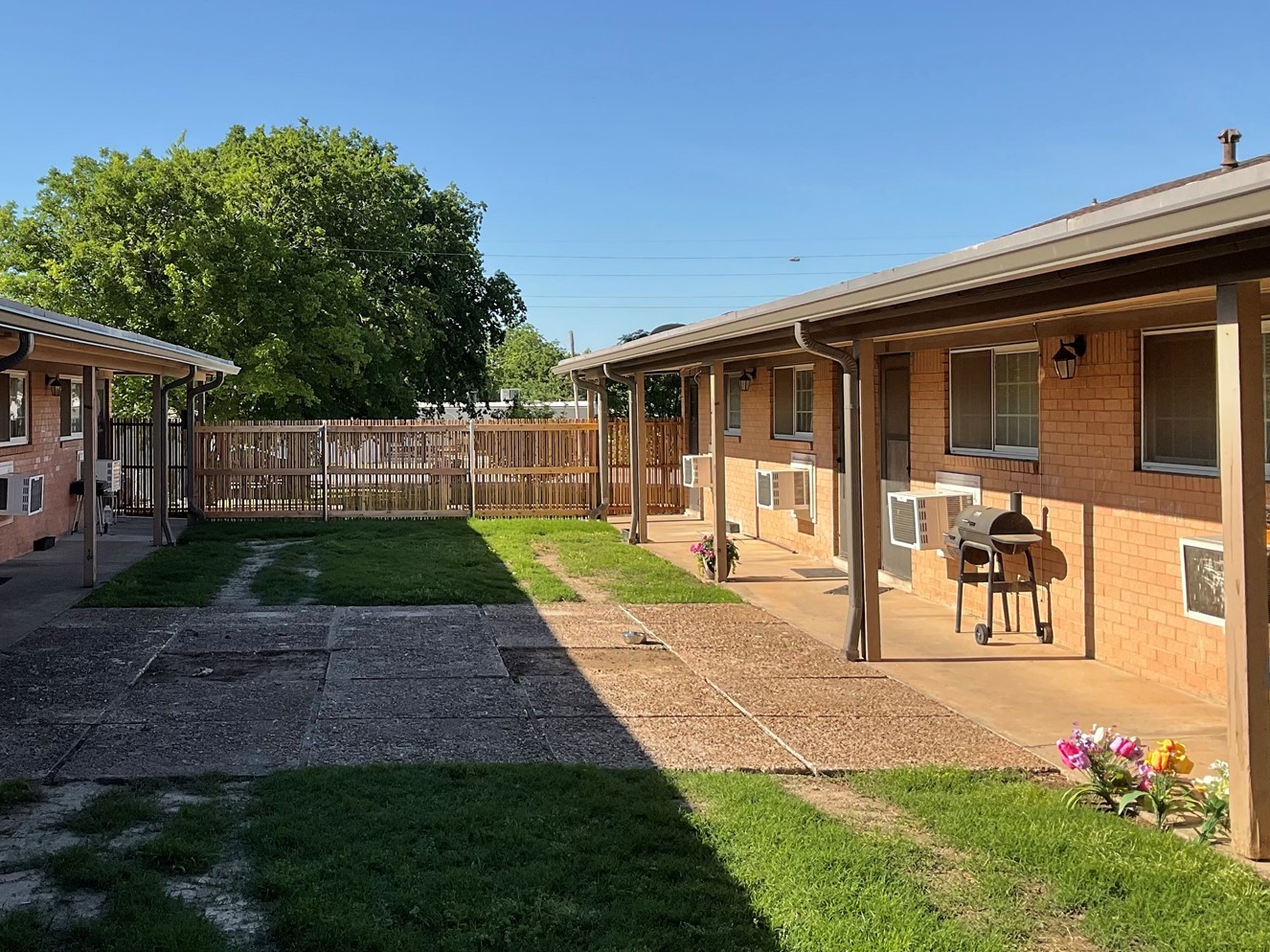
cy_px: 398
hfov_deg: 43.9
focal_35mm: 42
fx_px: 1541
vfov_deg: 34.3
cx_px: 380
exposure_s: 1/1451
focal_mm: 3
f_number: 1.8
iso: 16
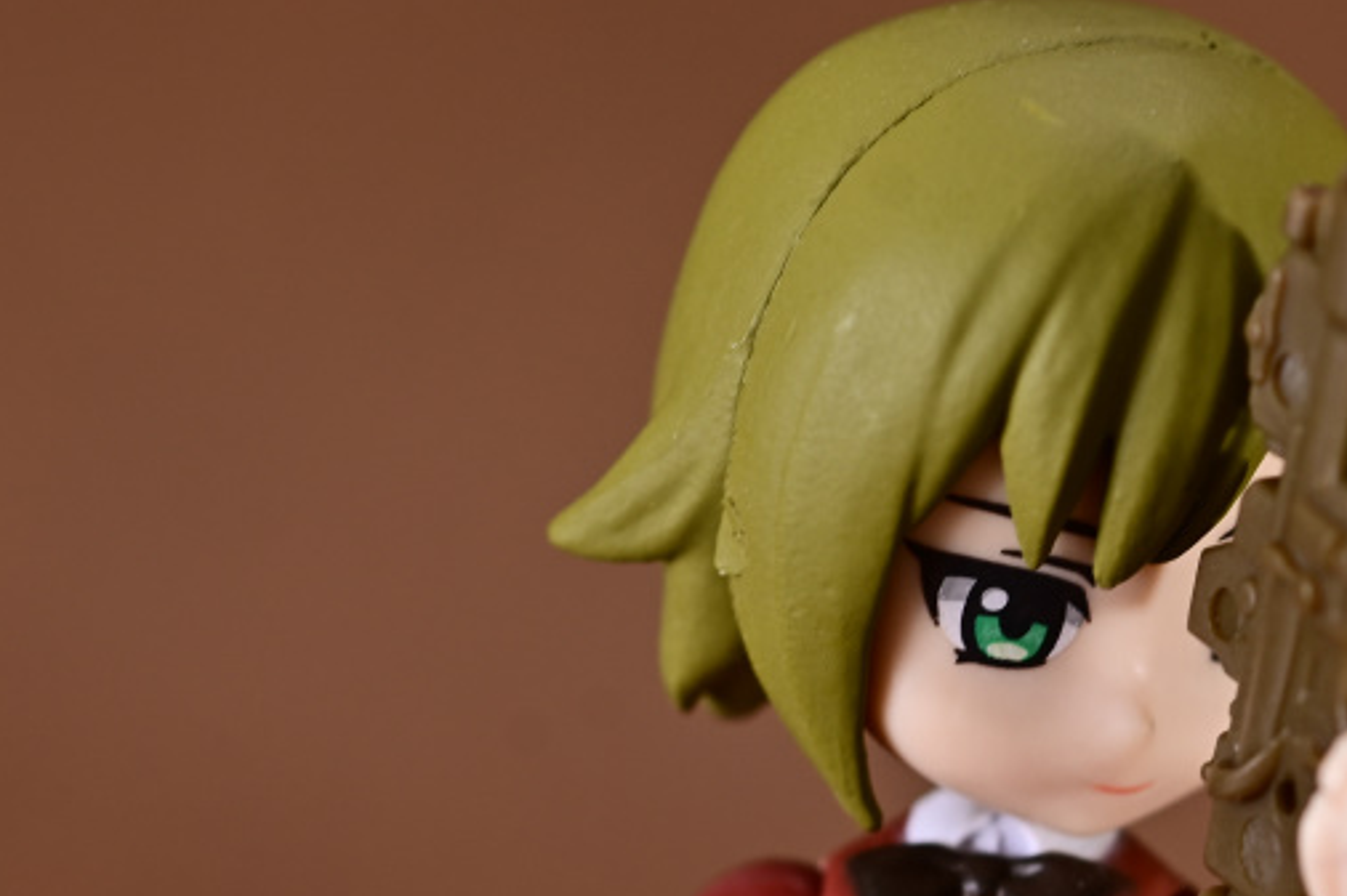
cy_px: 836
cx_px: 1254
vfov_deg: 7.7
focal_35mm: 178
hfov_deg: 11.5
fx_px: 6658
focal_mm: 60
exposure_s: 1
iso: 100
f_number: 8
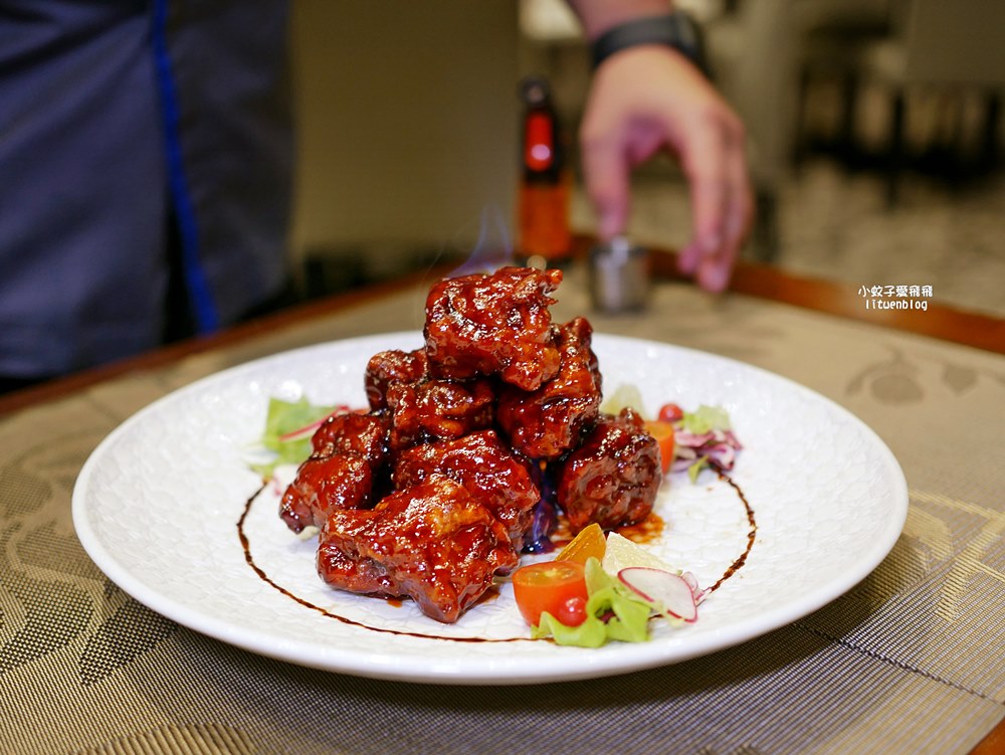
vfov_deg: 29.1
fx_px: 1452
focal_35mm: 50
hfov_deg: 38.2
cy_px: 378
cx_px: 502
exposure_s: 1/60
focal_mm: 25
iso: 400
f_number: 1.8
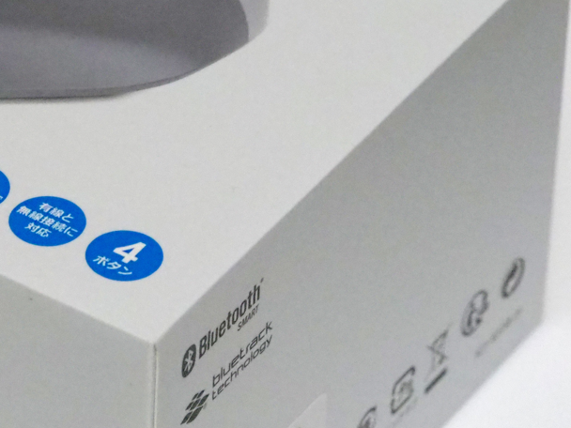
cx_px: -81
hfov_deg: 5.2
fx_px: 6252
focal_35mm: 379
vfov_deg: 3.9
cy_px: 155
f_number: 5.6
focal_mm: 60
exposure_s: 1/125
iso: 2500
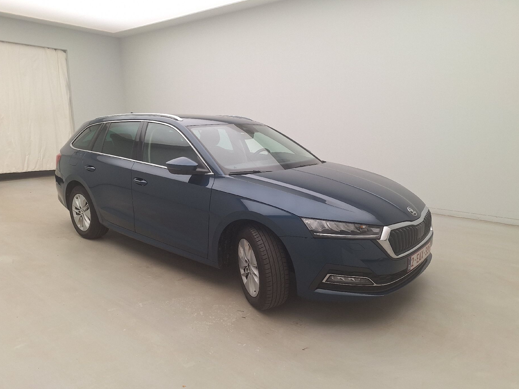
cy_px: 200
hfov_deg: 71.6
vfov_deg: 56.8
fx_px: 360
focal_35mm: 24
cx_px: 263
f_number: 1.8
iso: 40
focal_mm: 5.54
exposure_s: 1/103
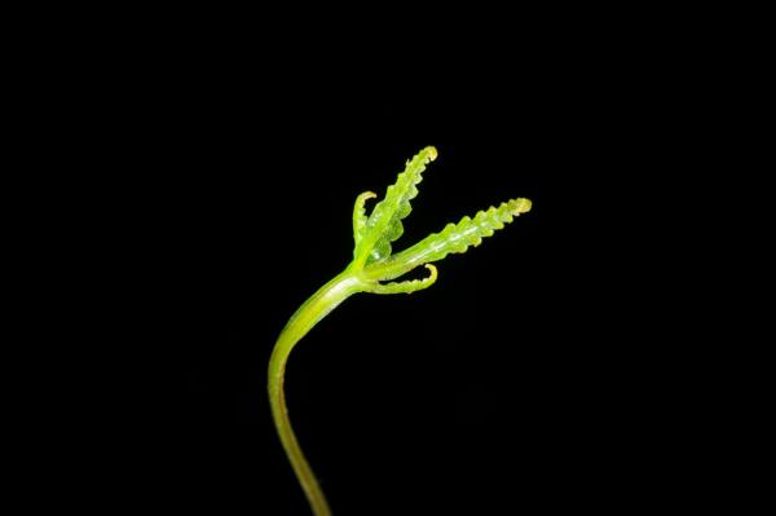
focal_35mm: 90
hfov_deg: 22.6
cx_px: 388
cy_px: 258
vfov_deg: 15.2
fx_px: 1938
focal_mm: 60
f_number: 18
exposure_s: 1/60
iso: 200
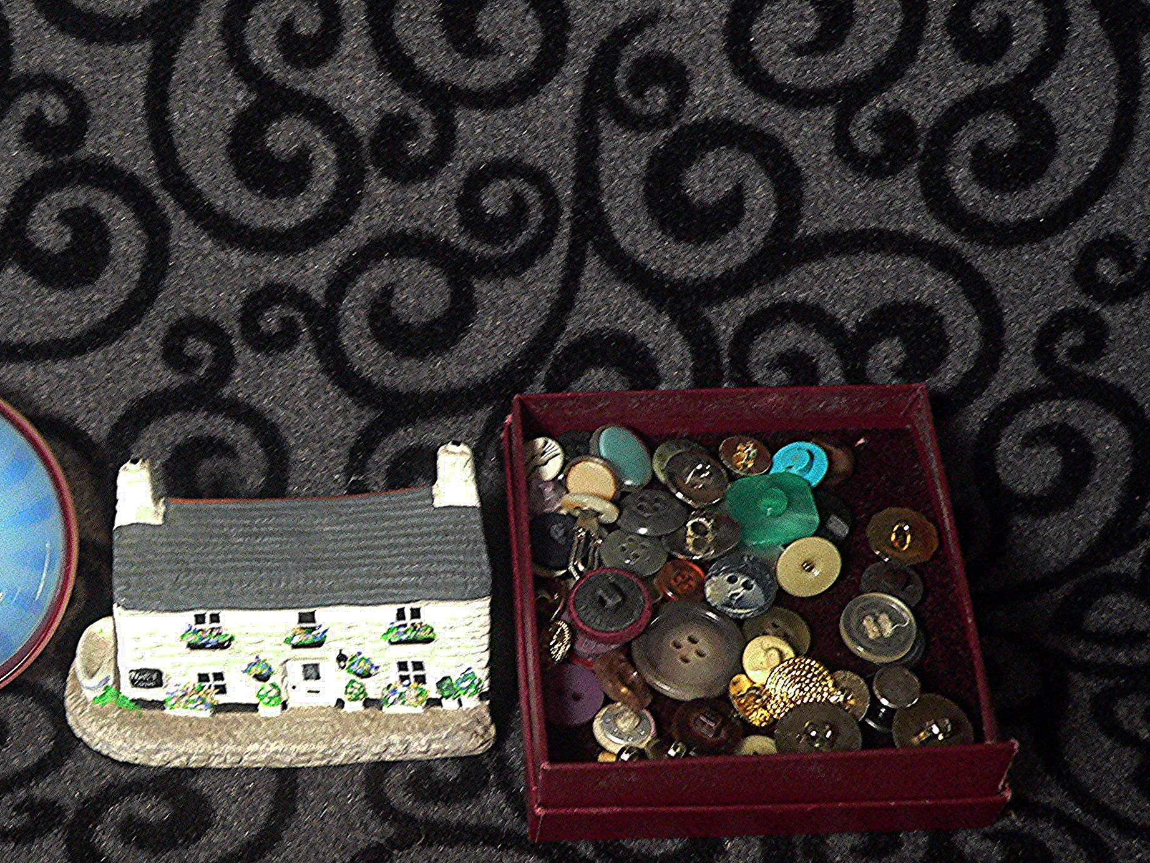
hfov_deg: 37.7
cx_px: 365
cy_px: 522
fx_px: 1661
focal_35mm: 50
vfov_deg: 29.0
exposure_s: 1/10
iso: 400
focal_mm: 6
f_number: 2.8
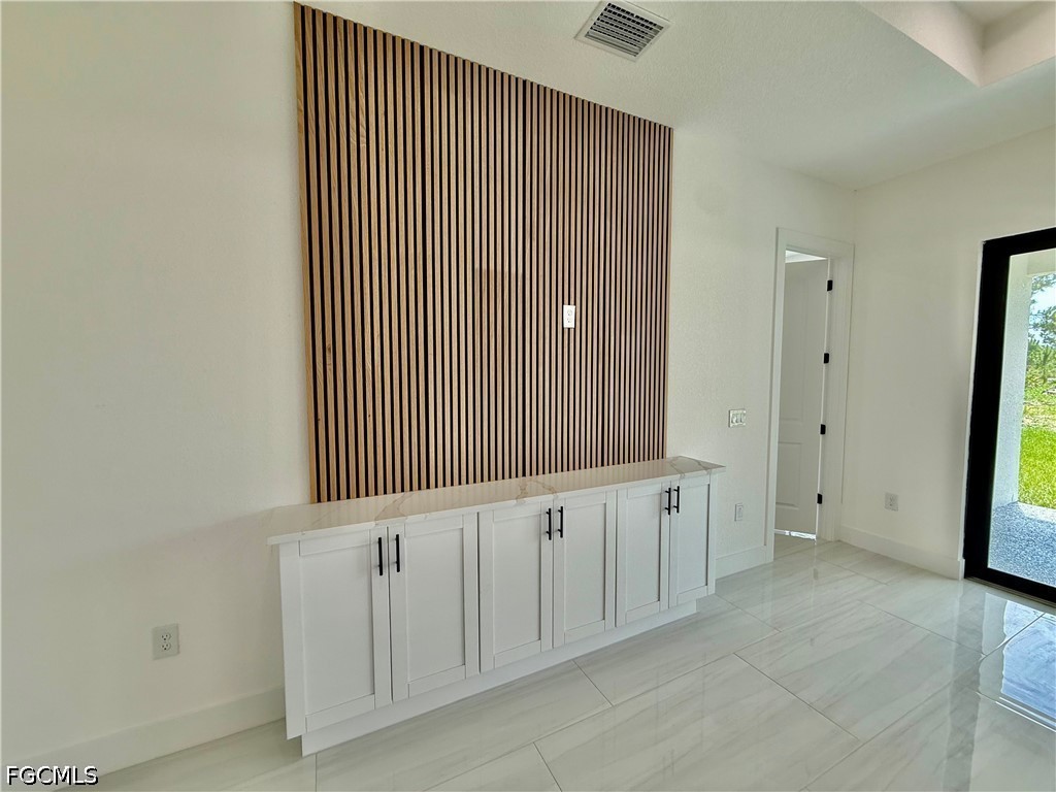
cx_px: 528
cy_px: 396
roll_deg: -0.7
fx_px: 427
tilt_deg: -4.0
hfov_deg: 102.1
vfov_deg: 85.7
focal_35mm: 14
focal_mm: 2.22
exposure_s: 1/120
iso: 64
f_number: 2.2
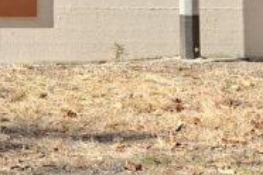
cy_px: -120
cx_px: -6
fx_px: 964
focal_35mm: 132
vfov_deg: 9.9
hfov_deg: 15.2
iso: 50
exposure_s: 1/1391
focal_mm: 5.54
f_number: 1.8
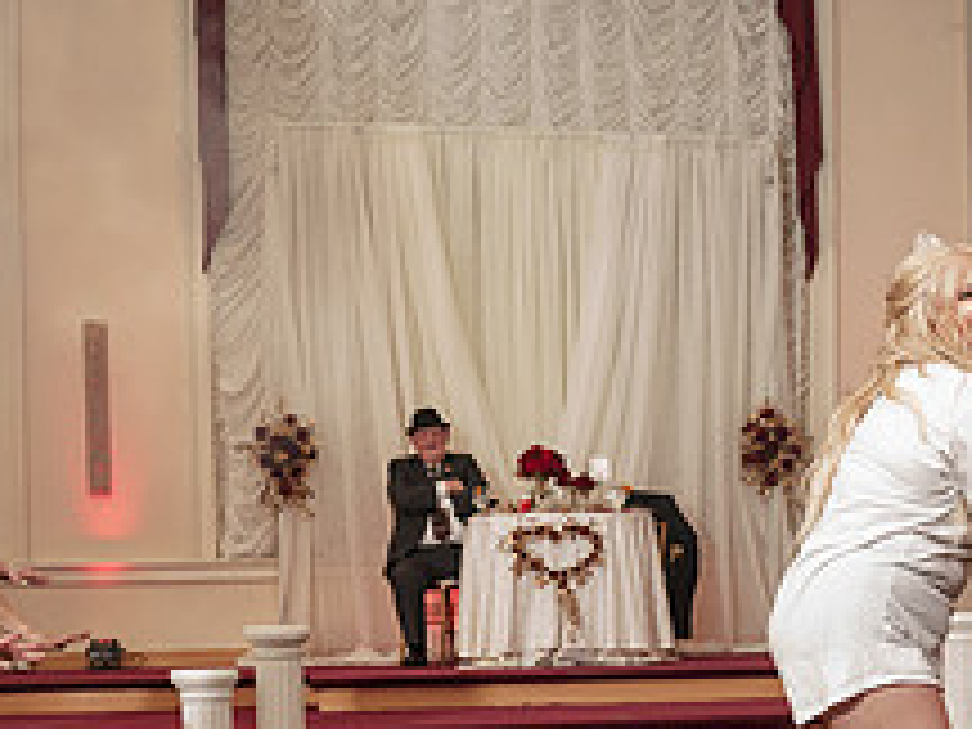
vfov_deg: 22.6
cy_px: 745
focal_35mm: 62
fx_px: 1741
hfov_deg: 30.7
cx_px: 720
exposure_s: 1/200
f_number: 4
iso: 2000
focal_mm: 24
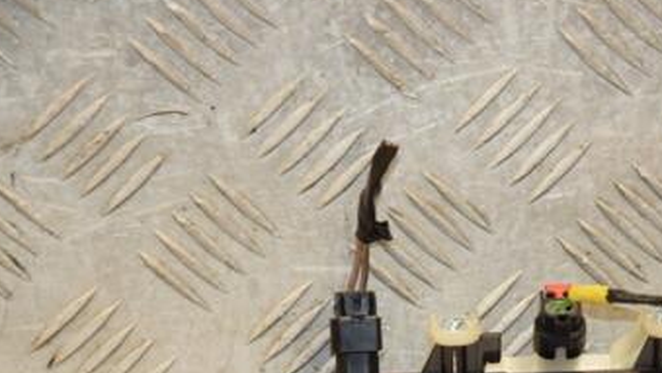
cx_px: 523
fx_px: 5126
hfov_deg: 7.4
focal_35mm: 292
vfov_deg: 4.2
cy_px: 346
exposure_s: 1/125
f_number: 5.6
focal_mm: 105
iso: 800
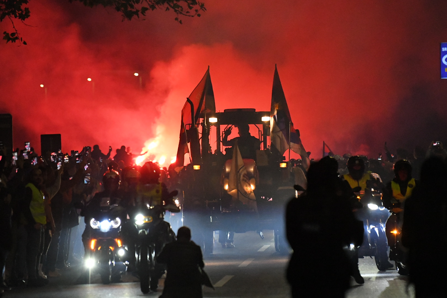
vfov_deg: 4.6
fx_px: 3725
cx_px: 224
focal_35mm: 300
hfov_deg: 6.9
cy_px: 149
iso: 10000
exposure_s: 1/1600
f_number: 3.5
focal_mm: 200
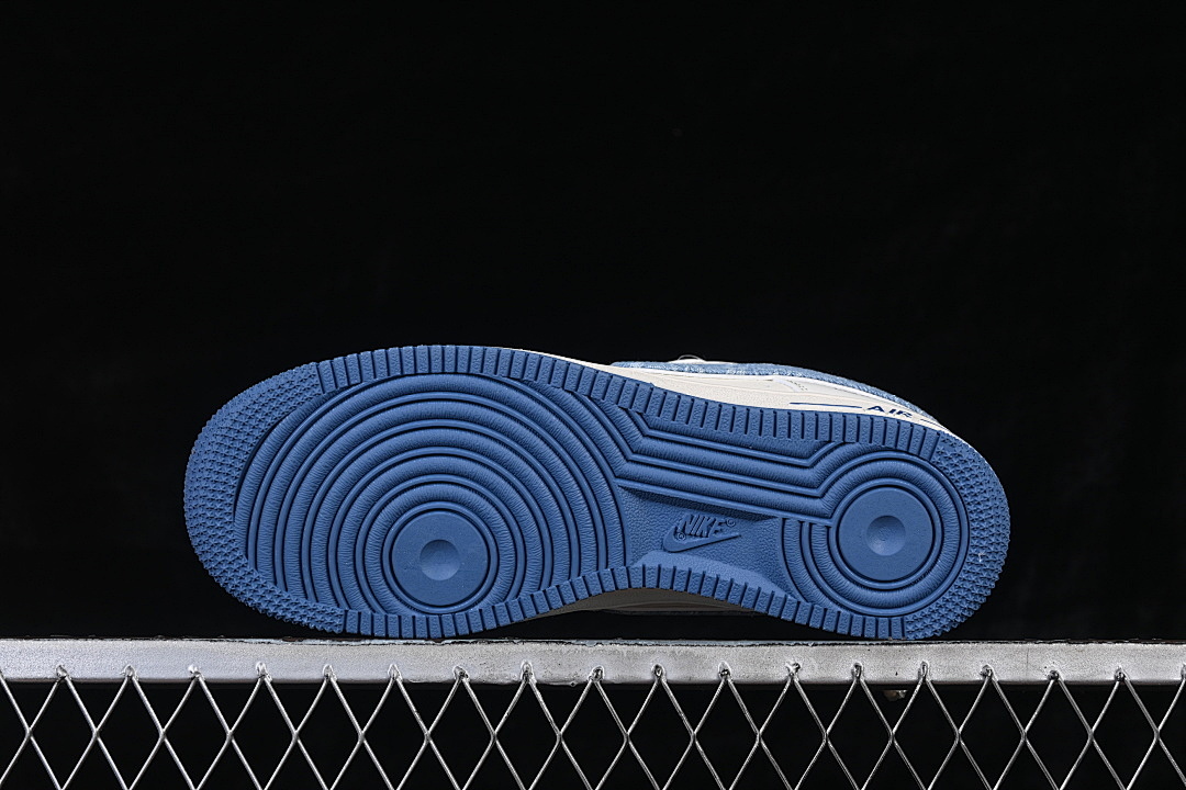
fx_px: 2471
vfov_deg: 18.2
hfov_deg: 27.0
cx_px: 593
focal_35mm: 75
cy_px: 395
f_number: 8
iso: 160
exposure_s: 1/80
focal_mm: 50
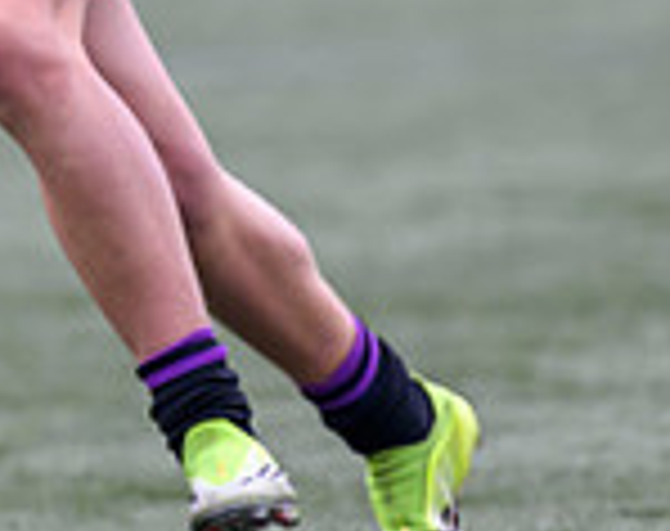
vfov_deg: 0.8
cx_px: -814
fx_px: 38437
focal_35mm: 1946
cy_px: -303
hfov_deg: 1.0
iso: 800
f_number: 3.5
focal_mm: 400
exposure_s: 1/1600
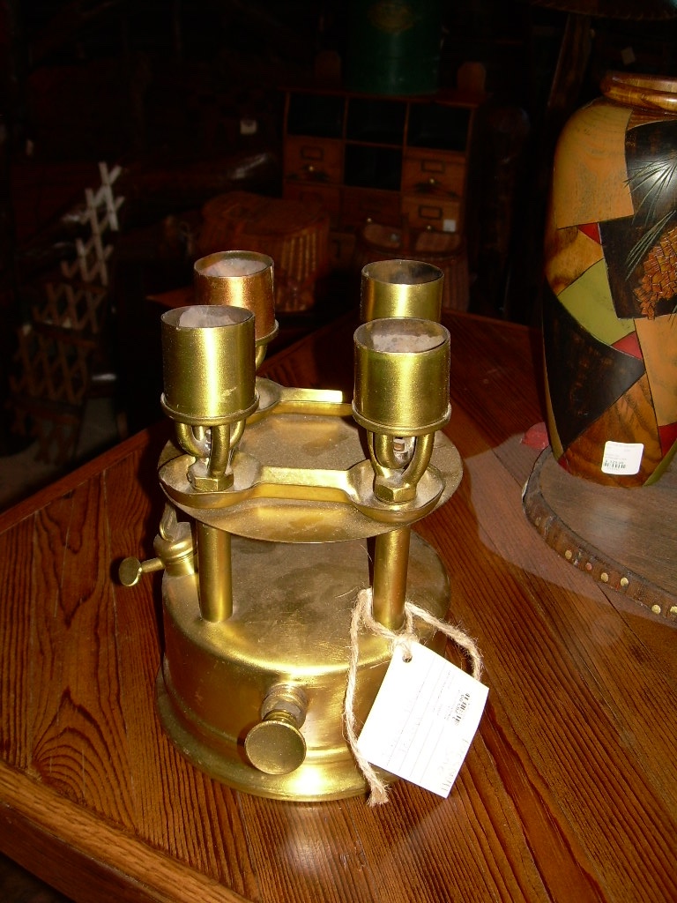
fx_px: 991
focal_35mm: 38
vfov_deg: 49.0
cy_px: 452
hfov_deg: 37.7
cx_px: 338
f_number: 2.8
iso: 50
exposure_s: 1/60
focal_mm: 6.3
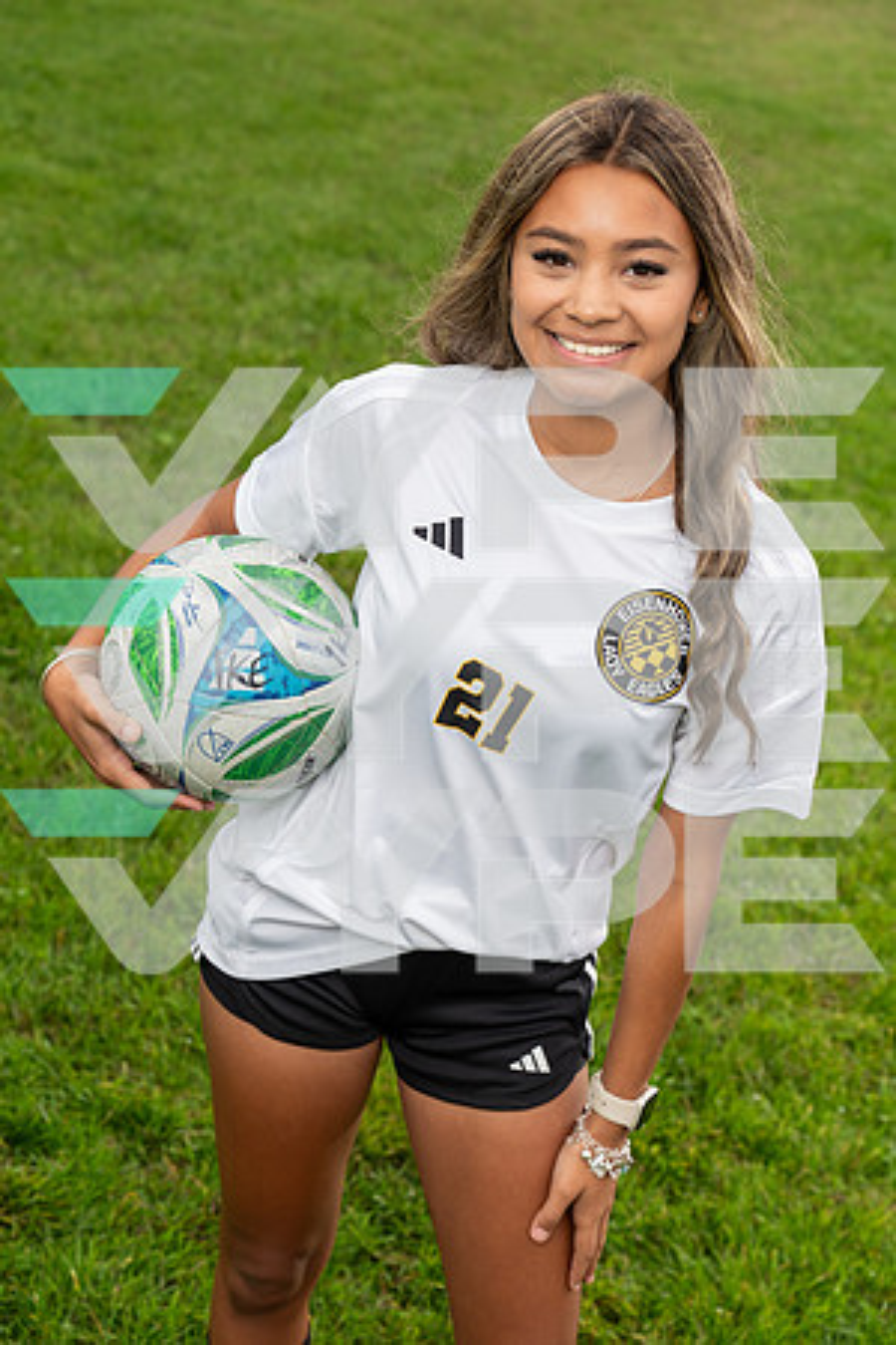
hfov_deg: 21.2
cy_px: 672
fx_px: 2389
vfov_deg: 31.4
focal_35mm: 64
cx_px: 448
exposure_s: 1/200
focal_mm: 64
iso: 250
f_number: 5.6
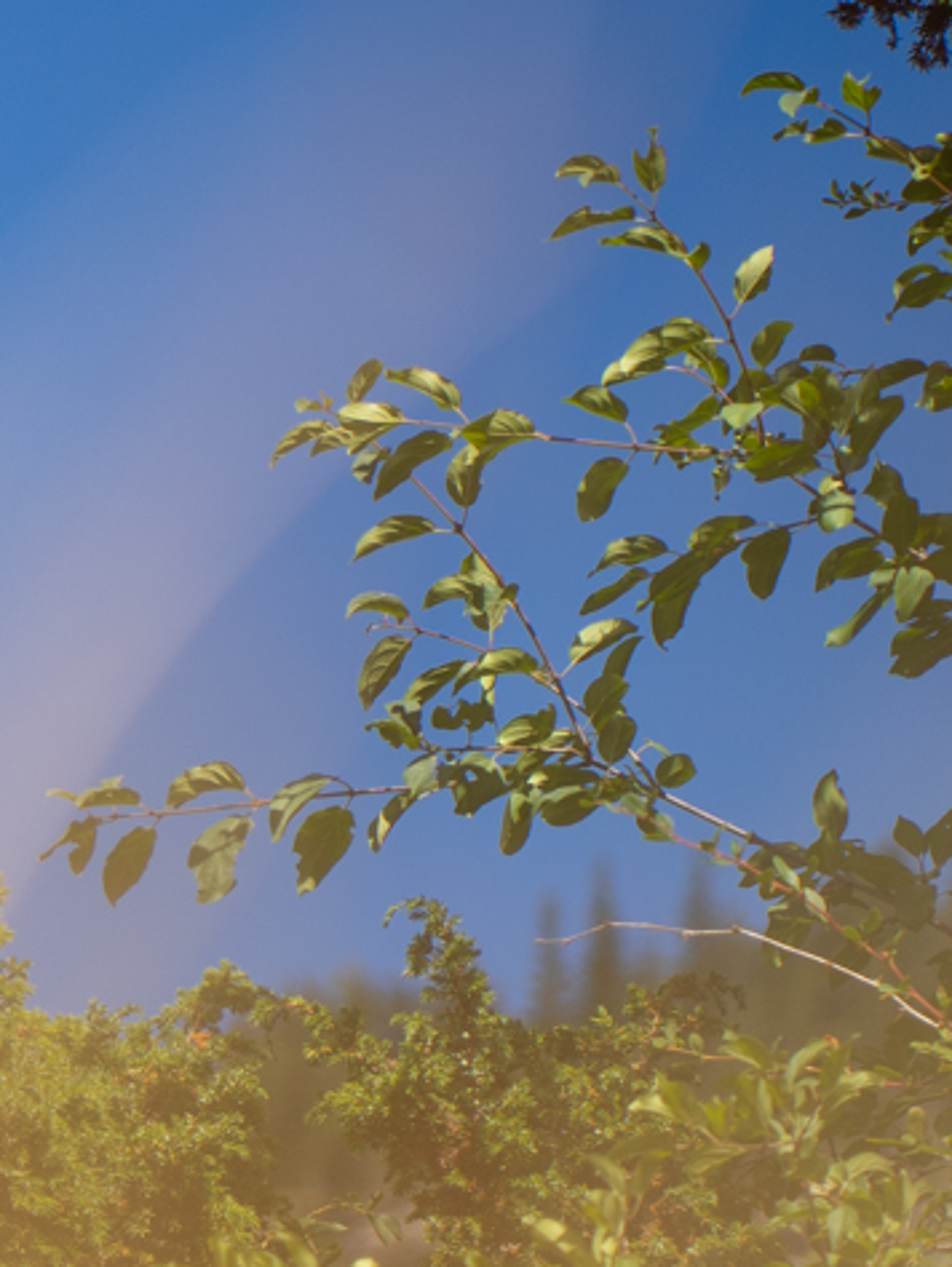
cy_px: 1045
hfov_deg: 5.0
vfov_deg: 6.8
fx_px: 10698
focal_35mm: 292
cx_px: -1145
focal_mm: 75
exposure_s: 1/2000
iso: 100
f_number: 2.8
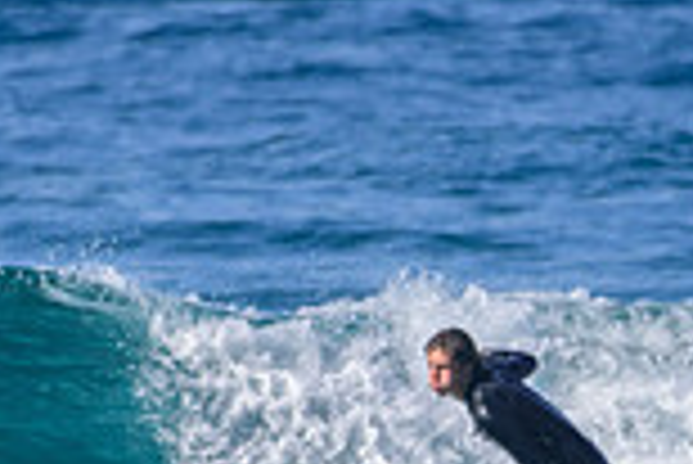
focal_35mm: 2822
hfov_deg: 0.7
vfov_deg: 0.5
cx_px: 472
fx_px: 54374
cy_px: 664
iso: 280
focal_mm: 500
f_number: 5.6
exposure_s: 1/2000
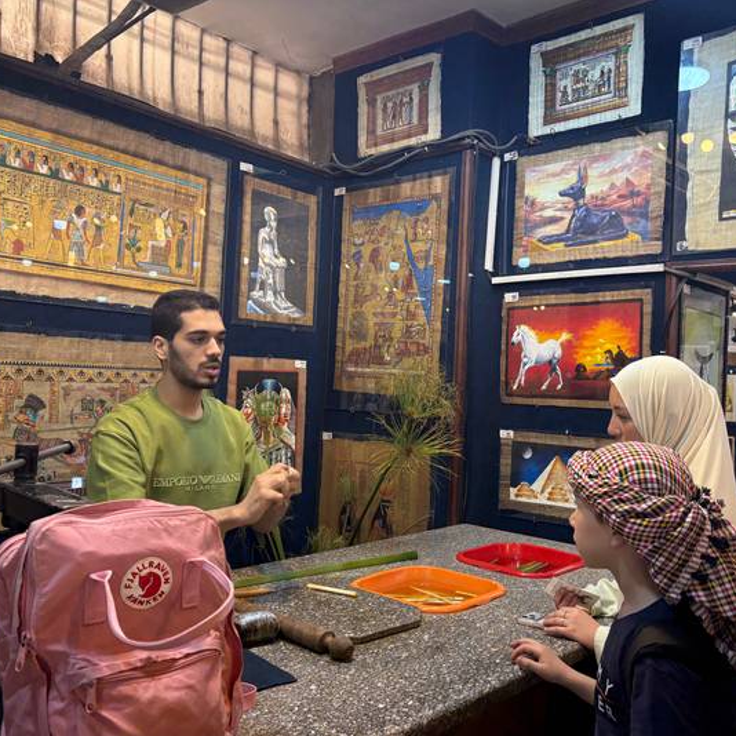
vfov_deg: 52.5
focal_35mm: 31
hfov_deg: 52.2
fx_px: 746
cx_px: 434
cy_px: 369
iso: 160
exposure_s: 1/100
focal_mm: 5.96
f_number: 1.6
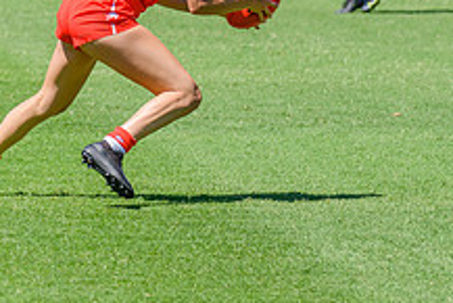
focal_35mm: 587
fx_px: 7391
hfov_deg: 3.5
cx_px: 484
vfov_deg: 2.3
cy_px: -9
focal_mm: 220
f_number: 8
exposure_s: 1/2000
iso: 800
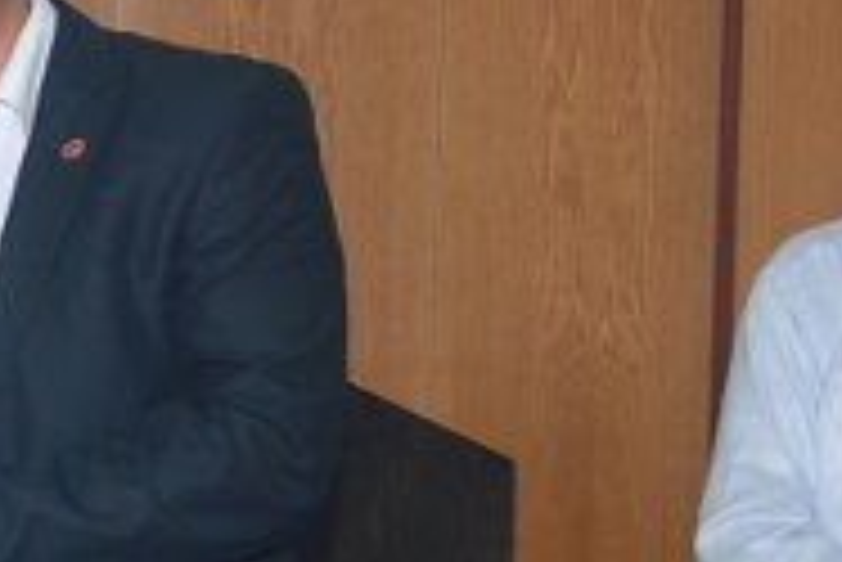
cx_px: -162
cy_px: 479
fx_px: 3909
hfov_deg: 12.0
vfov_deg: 8.2
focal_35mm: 167
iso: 200
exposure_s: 1/60
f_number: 4
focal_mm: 26
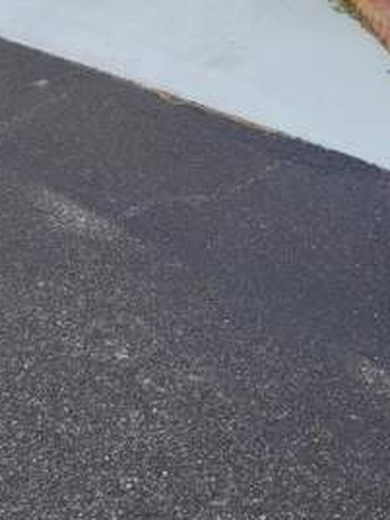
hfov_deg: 23.6
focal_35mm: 62
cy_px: 16
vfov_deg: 29.4
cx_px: 188
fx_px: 931
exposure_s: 1/857
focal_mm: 5.4
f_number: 1.8
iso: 40
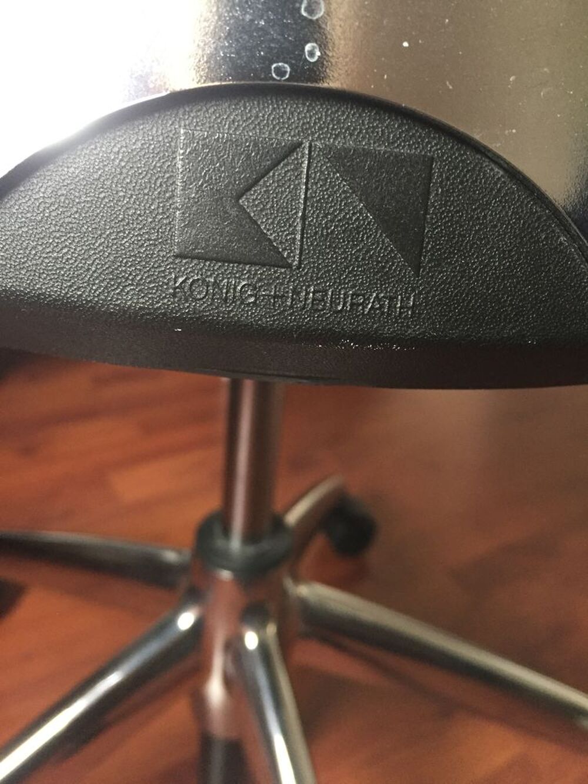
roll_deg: -5.4
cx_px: 294
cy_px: 392
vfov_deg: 61.7
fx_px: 657
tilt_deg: -26.8
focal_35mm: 29
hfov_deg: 48.2
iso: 250
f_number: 2.2
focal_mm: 4.15
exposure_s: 1/20
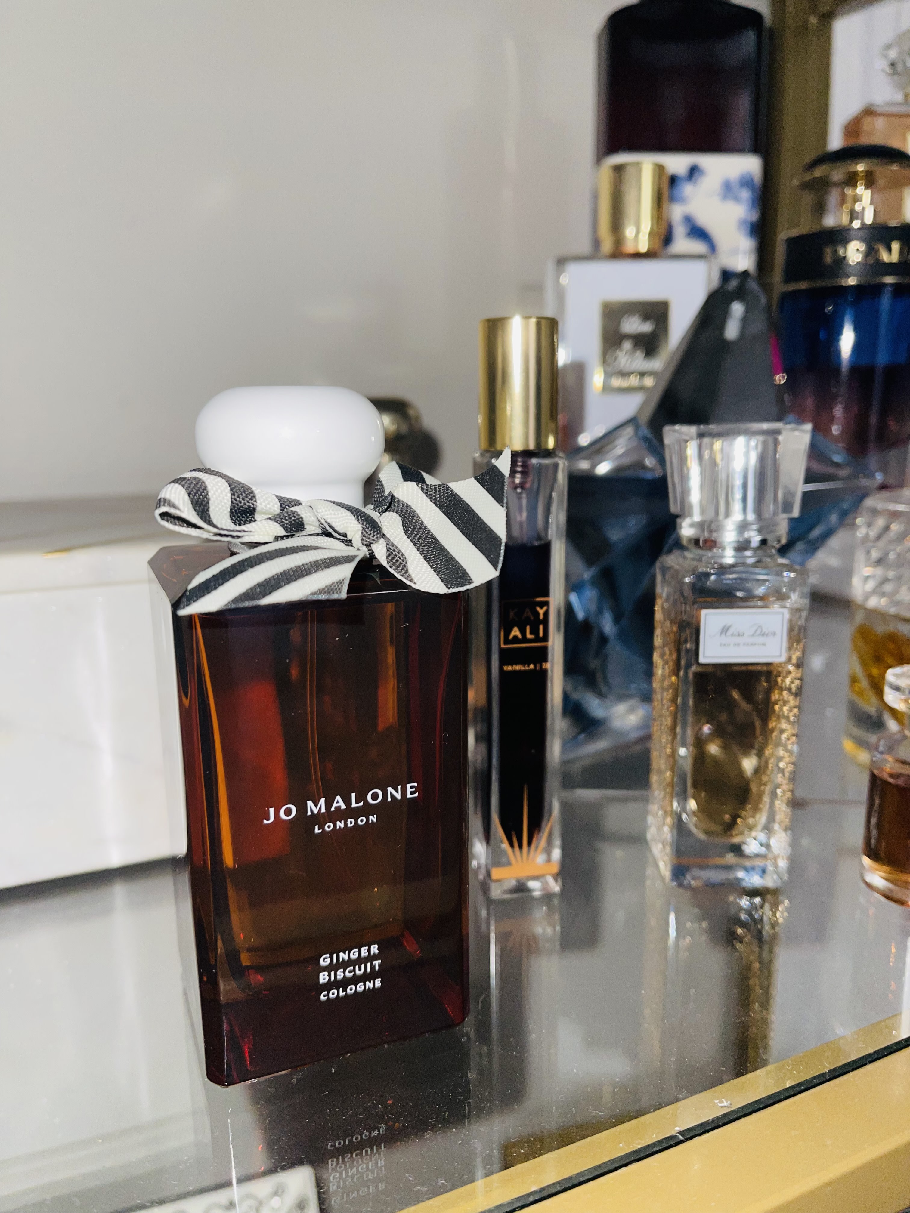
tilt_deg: -12.8
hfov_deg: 53.1
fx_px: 911
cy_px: 606
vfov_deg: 67.3
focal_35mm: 26
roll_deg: +0.6
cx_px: 455
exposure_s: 1/33
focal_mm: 5.1
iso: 32
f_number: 1.6
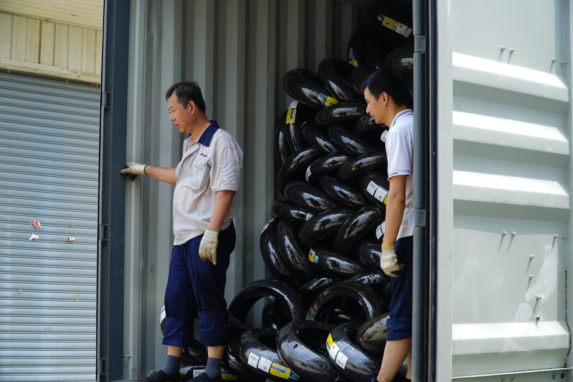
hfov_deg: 30.5
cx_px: 286
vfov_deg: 20.6
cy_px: 191
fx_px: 1050
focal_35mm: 66
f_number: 5
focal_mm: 44
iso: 80
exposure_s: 1/160
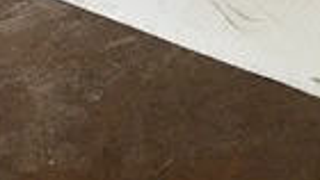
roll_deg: -1.4
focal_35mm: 81
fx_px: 688
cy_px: -155
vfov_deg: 13.3
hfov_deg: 24.3
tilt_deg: -29.4
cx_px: 359
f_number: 1.6
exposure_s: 1/120
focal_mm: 5.96
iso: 125
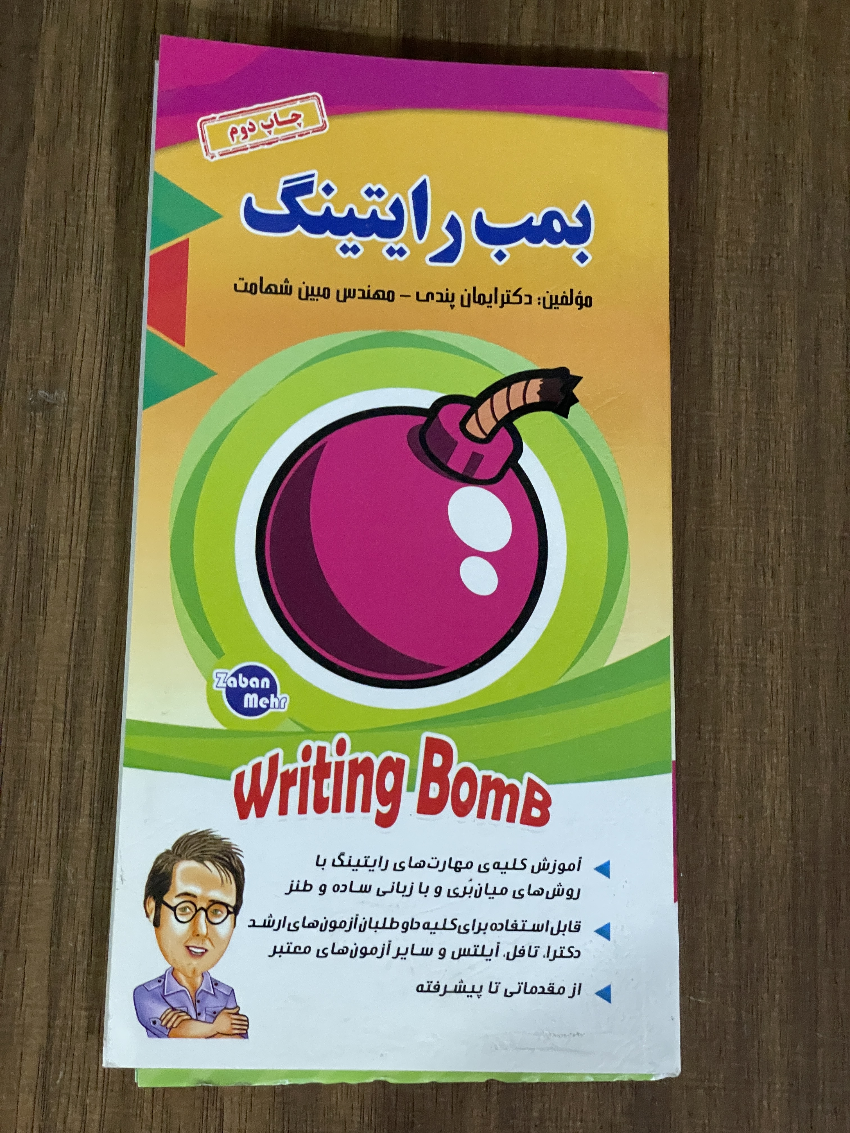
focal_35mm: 52
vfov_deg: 36.8
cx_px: 425
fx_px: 1702
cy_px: 566
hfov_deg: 28.0
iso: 640
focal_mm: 6
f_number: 2
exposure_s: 1/60
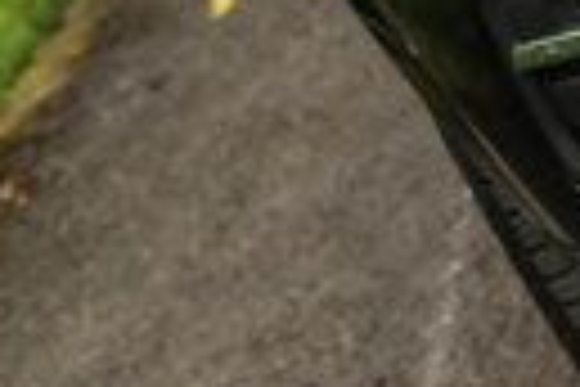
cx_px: 540
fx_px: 3609
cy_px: -250
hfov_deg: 9.1
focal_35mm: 224
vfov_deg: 6.0
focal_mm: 45
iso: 640
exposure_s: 1/400
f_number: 5.6
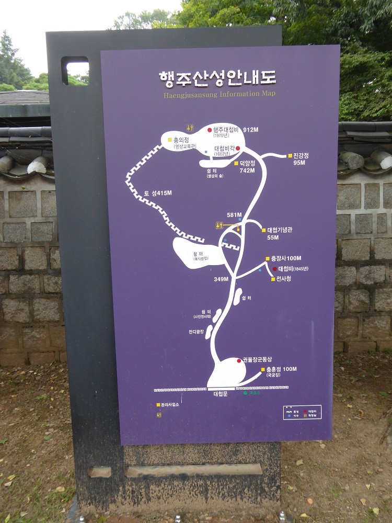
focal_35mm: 29
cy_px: 262
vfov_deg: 61.7
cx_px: 196
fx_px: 438
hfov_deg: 48.2
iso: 200
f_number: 3.5
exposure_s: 1/200
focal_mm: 5
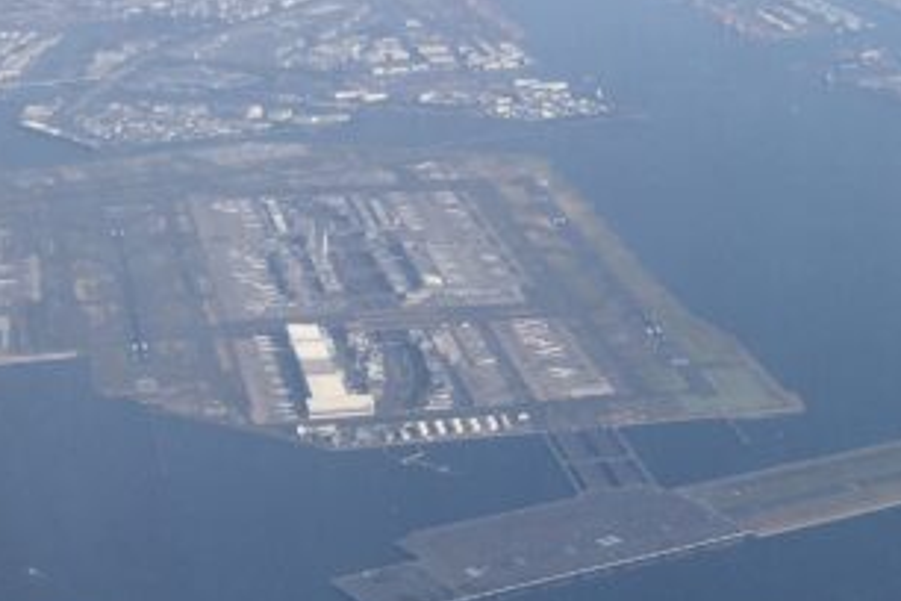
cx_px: 1254
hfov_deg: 18.4
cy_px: 118
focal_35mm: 101
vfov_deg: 13.5
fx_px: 2528
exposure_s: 1/1672
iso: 25
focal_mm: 4.15
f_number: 2.2
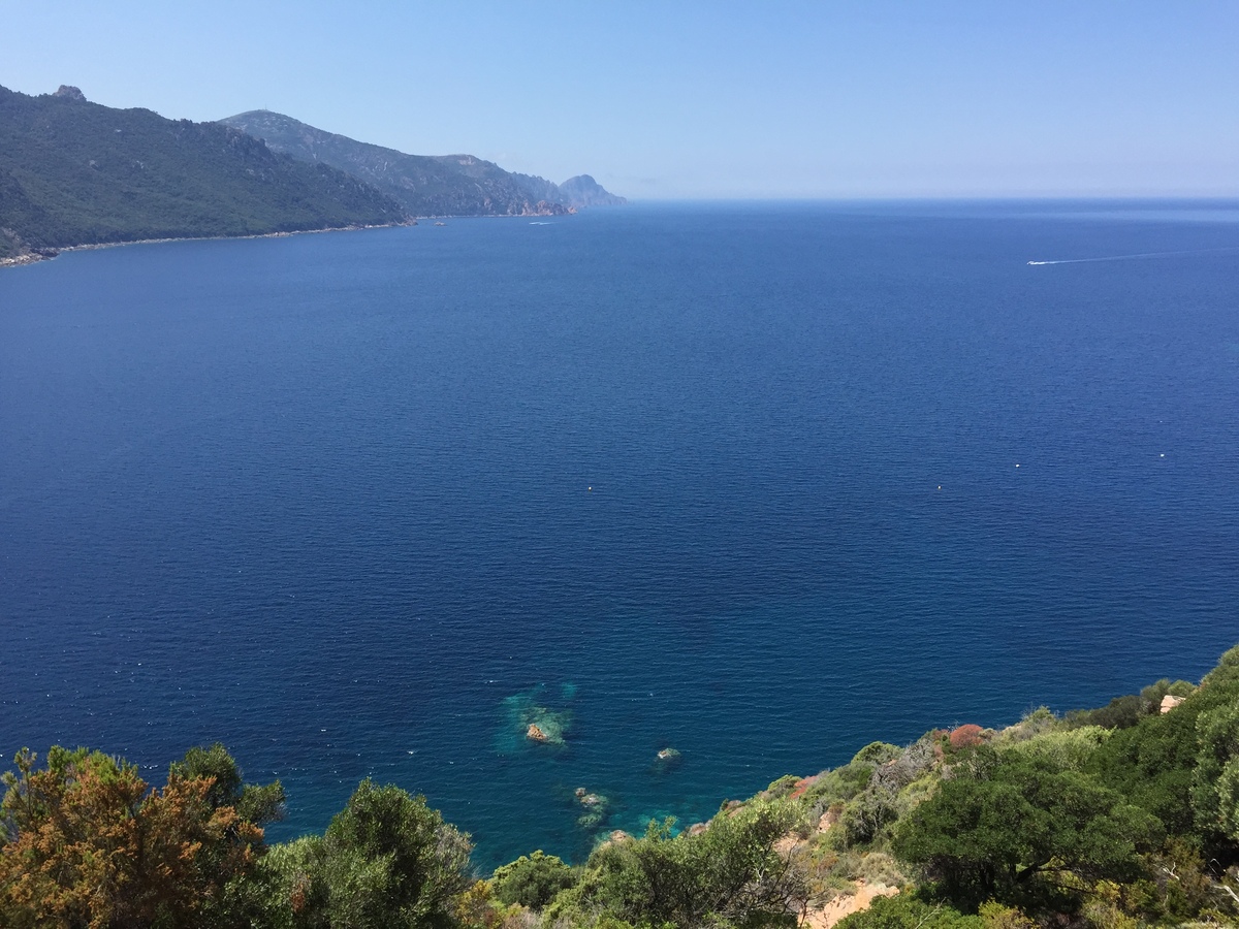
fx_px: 1038
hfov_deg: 61.7
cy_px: 464
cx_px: 620
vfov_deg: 48.2
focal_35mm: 29
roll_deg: -1.1
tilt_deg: -14.0
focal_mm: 4.15
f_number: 2.2
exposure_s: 1/1883
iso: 32
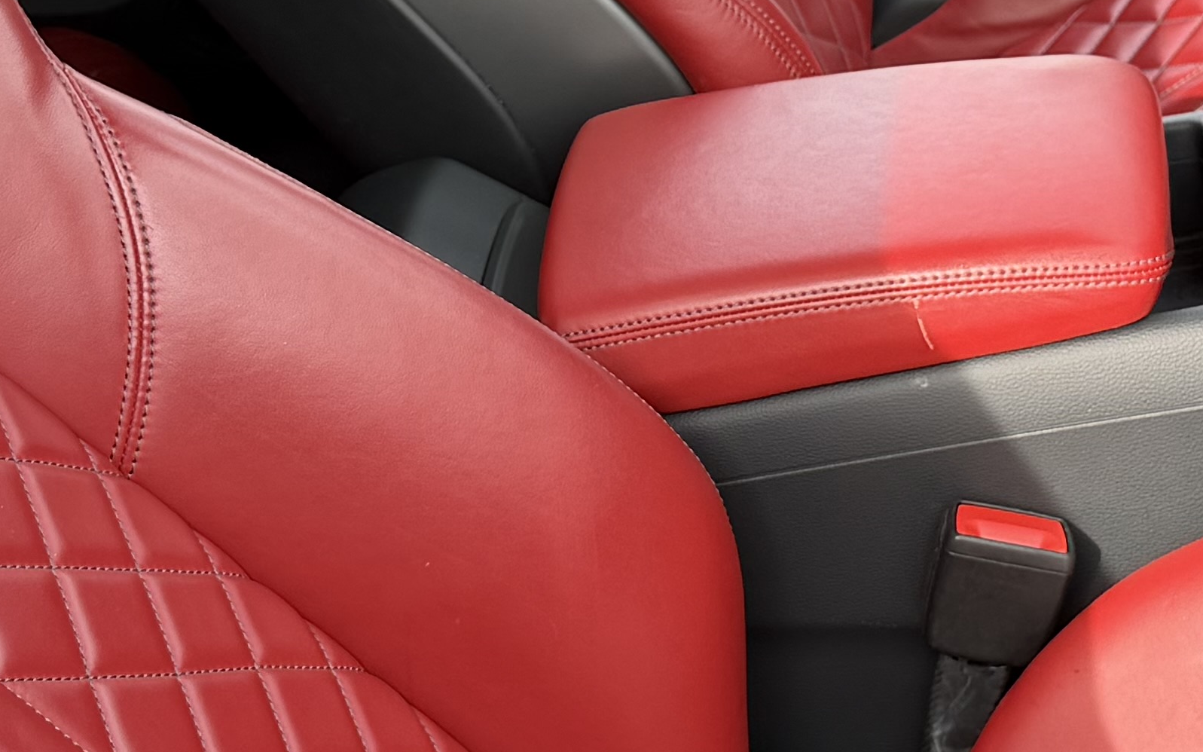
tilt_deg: -29.3
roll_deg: +22.7
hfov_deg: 22.8
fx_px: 2983
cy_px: 370
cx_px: 579
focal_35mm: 91
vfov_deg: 14.4
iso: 80
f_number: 1.78
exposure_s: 1/387
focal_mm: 6.76
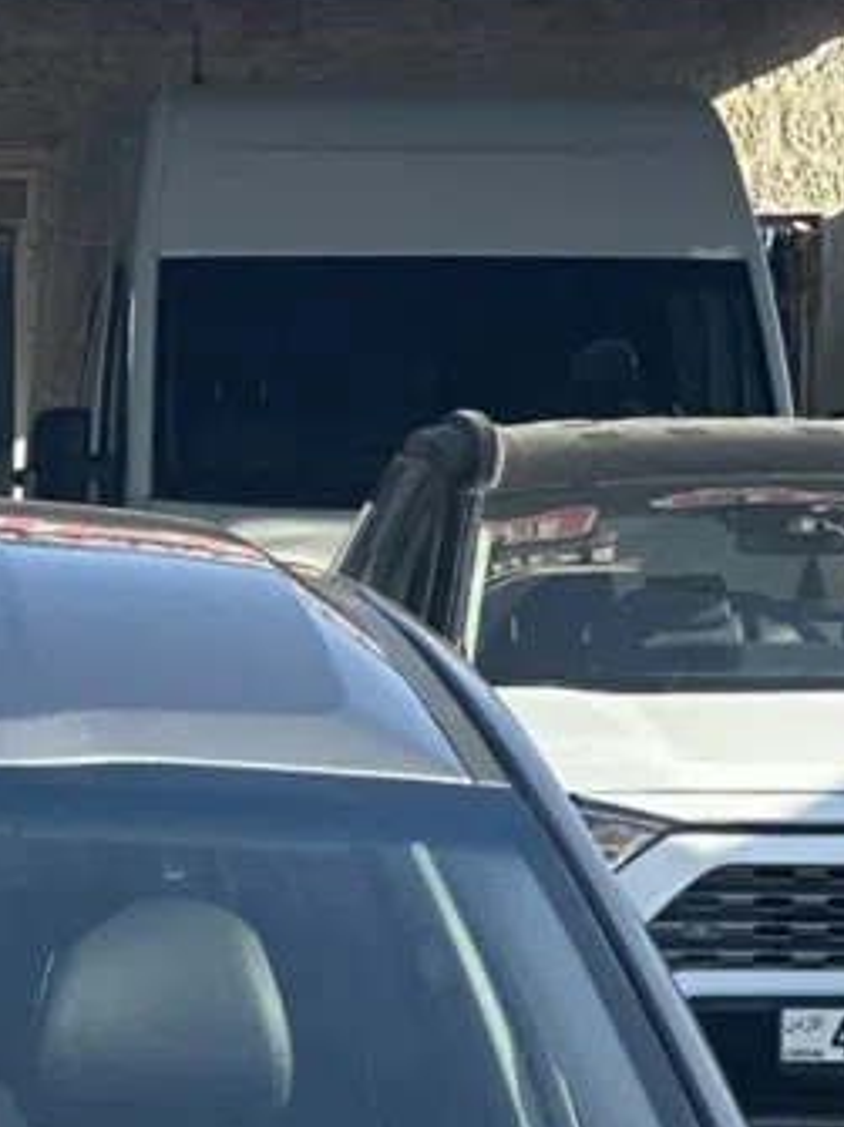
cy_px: 1627
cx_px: -242
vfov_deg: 6.2
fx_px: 10214
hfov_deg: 4.7
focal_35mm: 314
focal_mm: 9
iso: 25
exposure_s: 1/212
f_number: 2.8
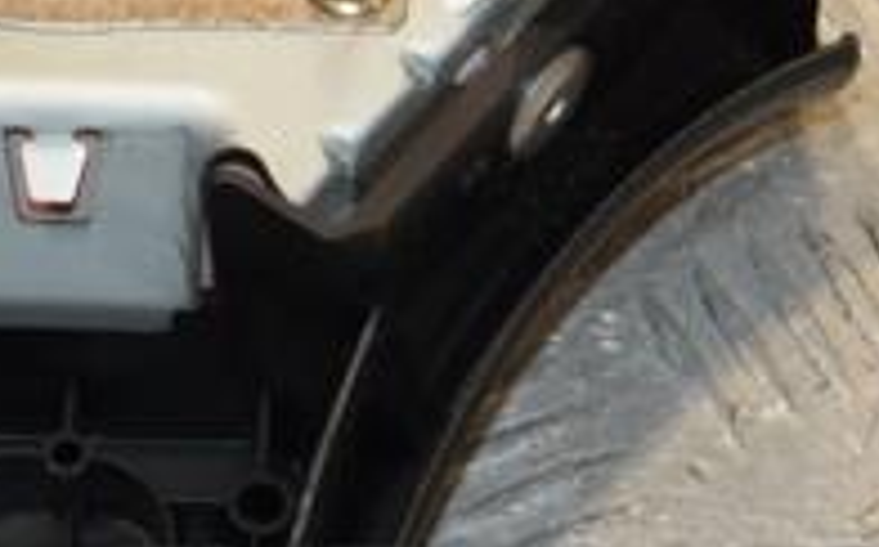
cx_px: 18
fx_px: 5599
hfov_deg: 8.9
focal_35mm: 234
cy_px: 18
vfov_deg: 5.6
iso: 800
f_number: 6.3
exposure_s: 1/200
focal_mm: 50
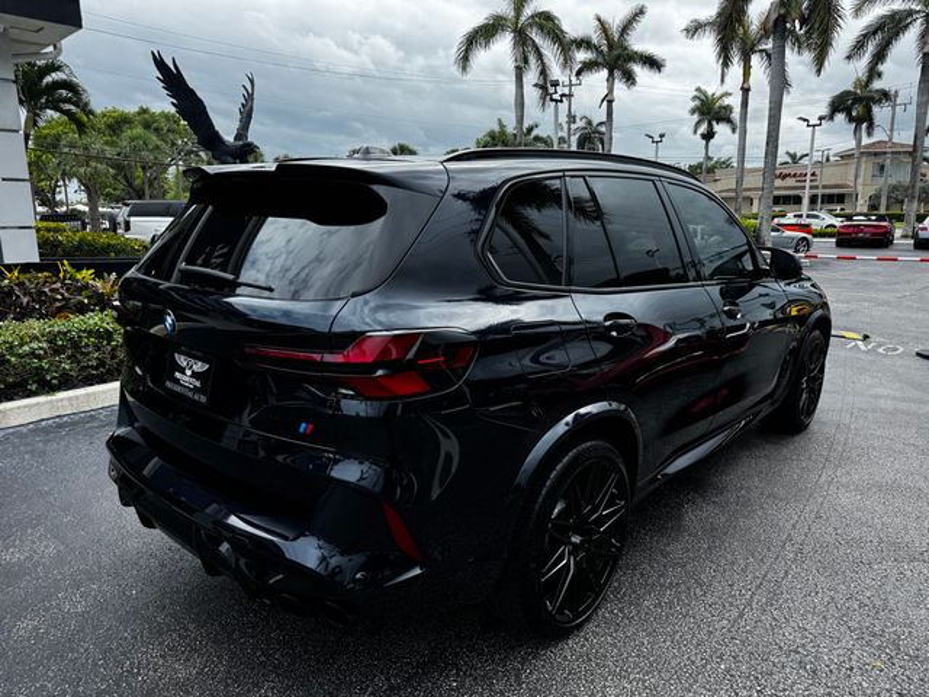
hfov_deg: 71.6
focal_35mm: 24
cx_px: 464
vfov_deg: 56.8
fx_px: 644
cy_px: 348
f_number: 1.78
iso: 80
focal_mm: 6.76
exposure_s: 1/2506
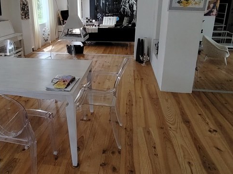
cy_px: 59
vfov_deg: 48.9
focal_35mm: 28
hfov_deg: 62.7
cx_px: 89
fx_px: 188
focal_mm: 1.42
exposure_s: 1/208
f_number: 2.2
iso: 100
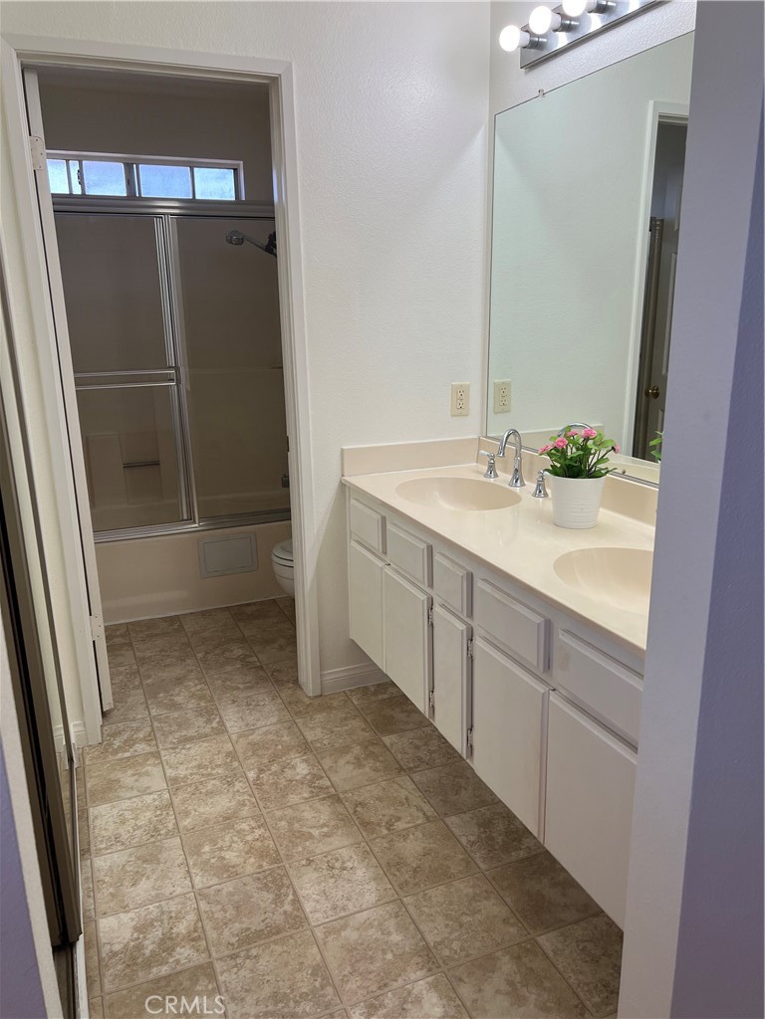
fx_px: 766
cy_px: 510
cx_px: 382
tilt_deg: -15.7
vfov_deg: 67.3
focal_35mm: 26
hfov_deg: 53.1
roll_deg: +1.6
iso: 50
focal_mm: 5.7
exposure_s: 1/528
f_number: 1.5
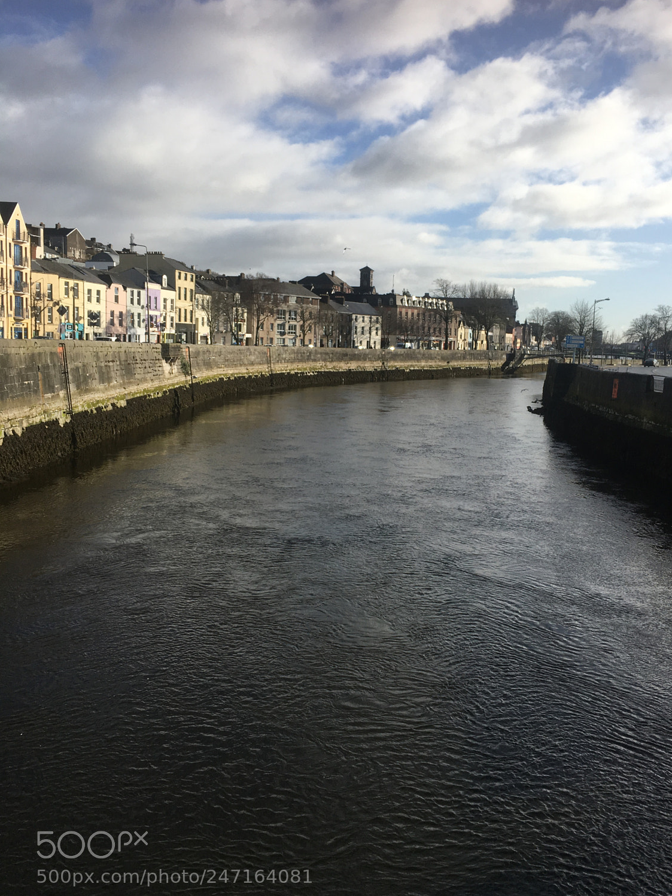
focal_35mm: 31
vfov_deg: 58.3
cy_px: 445
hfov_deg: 45.4
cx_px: 358
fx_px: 802
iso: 25
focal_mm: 4.15
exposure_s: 1/1832
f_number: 2.2
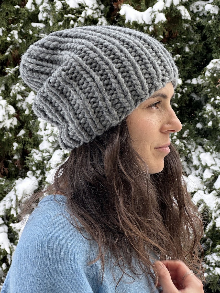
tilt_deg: -0.9
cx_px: 110
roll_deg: -2.2
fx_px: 652
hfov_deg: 19.1
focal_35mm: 77
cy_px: 146
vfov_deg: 25.3
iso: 64
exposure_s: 1/99
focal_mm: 9
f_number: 2.8
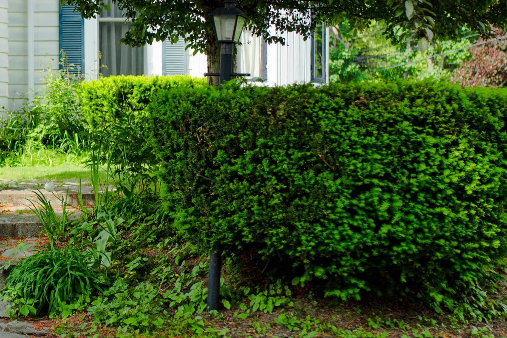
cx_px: 6
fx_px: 1240
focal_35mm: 88
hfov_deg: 22.3
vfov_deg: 15.5
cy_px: 215
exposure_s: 1/4000
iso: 100
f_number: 2.2
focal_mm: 35
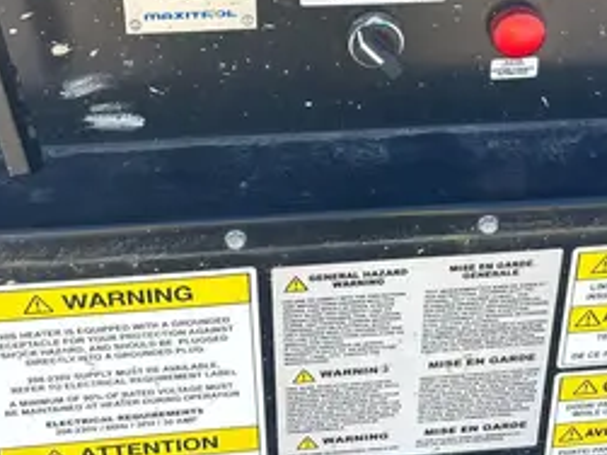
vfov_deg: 24.0
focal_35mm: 57
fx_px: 999
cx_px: 324
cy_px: -40
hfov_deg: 33.8
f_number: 1.6
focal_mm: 5.96
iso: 50
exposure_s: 1/370
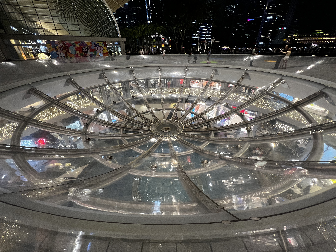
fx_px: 126
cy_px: 126
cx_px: 168
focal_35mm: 13
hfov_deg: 106.2
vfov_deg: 89.9
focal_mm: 1.57
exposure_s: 1/50
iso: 250
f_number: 1.8
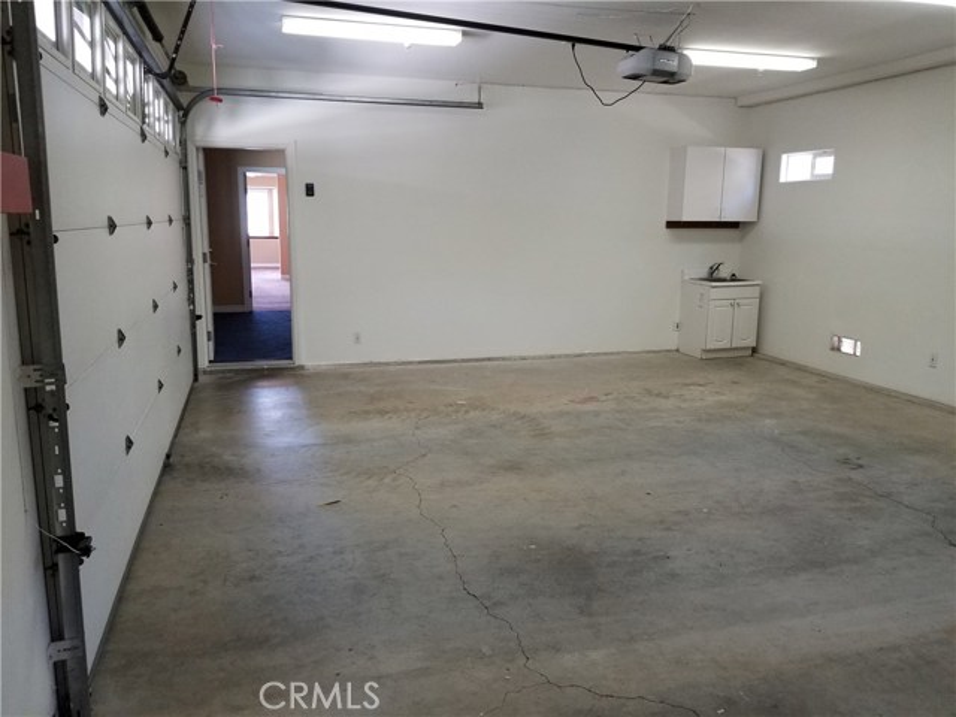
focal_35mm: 26
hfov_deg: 67.3
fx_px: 718
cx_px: 478
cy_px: 358
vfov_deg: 53.1
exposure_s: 1/60
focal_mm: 4.25
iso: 200
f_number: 1.7
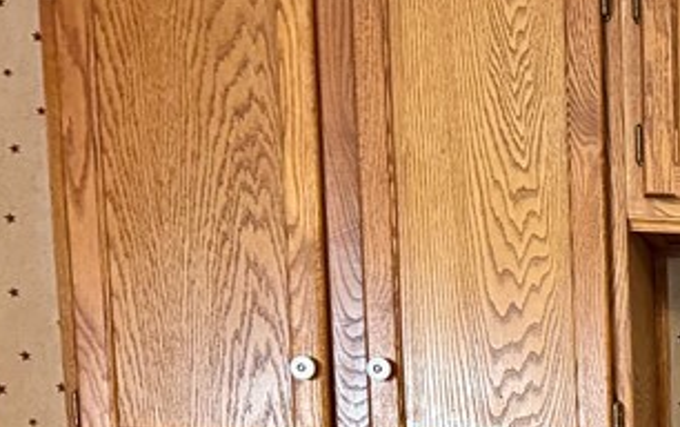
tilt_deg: -9.0
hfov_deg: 20.8
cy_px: 701
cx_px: 1007
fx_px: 1577
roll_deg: -0.7
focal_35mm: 85
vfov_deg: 14.1
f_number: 1.78
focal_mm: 6.76
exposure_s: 1/60
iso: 320
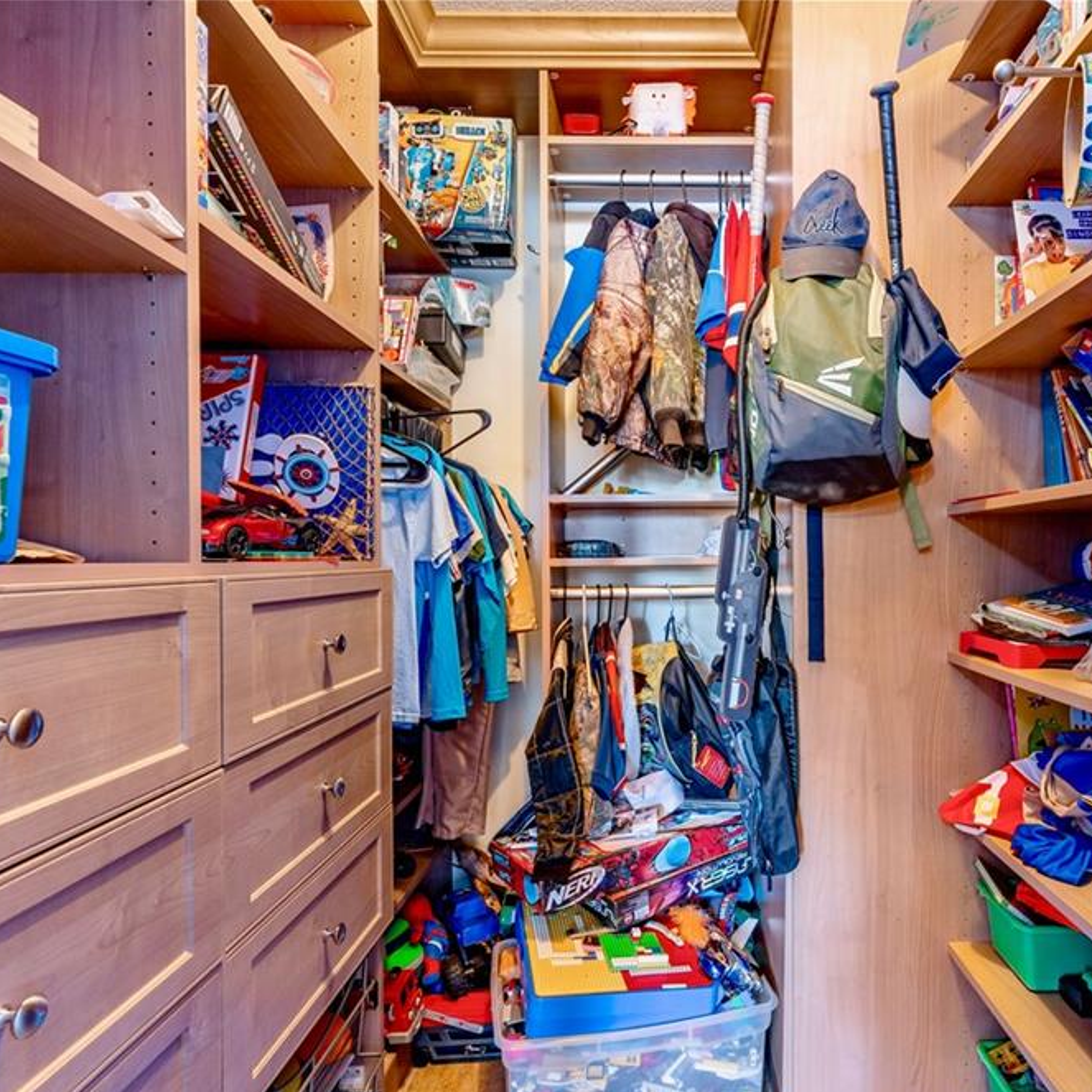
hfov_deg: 71.2
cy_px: 560
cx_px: 669
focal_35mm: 21
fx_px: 749
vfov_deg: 72.1
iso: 125
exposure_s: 2.5
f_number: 9
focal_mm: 16
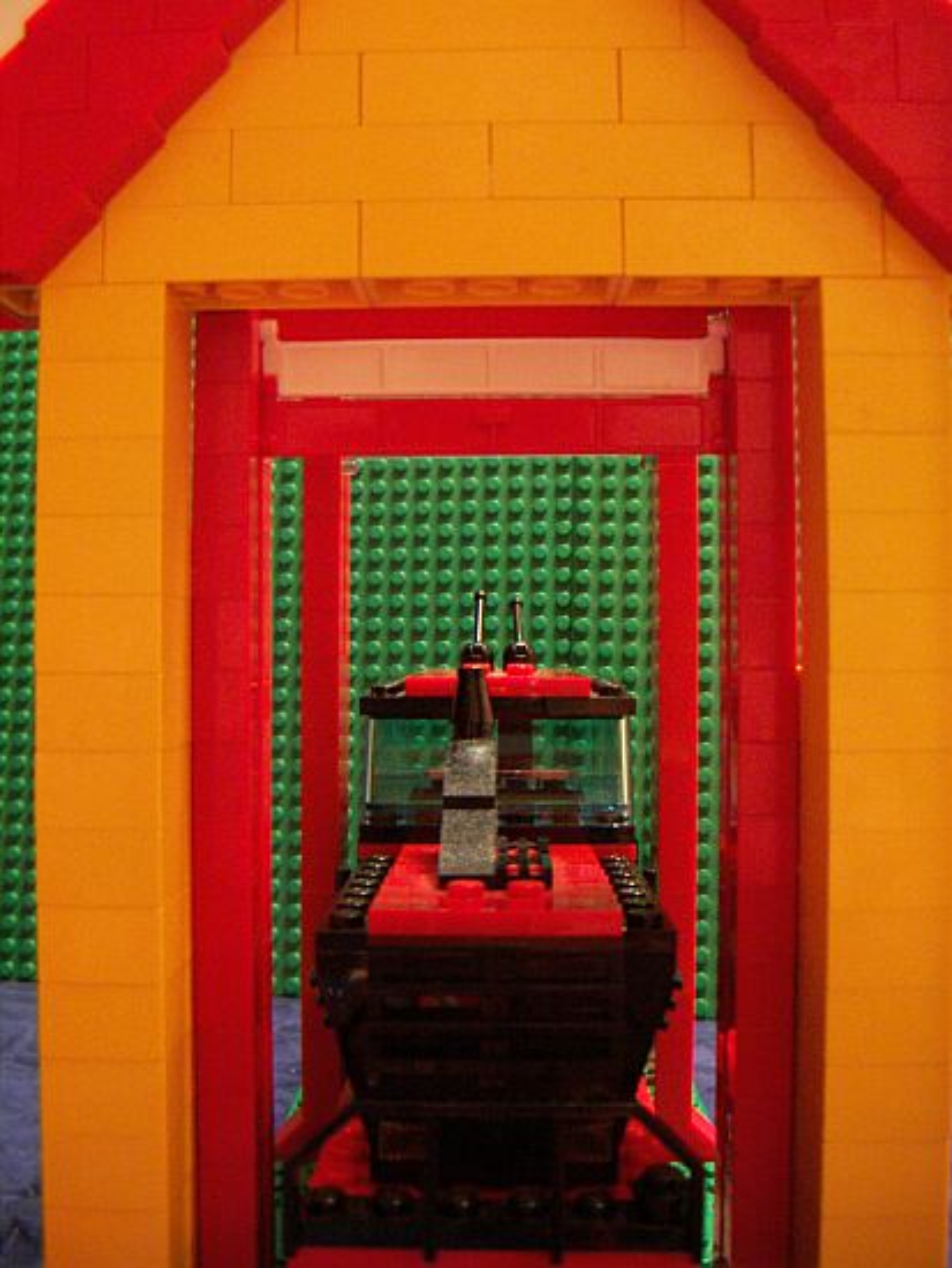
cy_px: 634
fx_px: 1319
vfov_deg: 51.3
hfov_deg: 39.7
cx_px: 476
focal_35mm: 36
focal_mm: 4.7
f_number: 2.8
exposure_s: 1/3
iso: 200
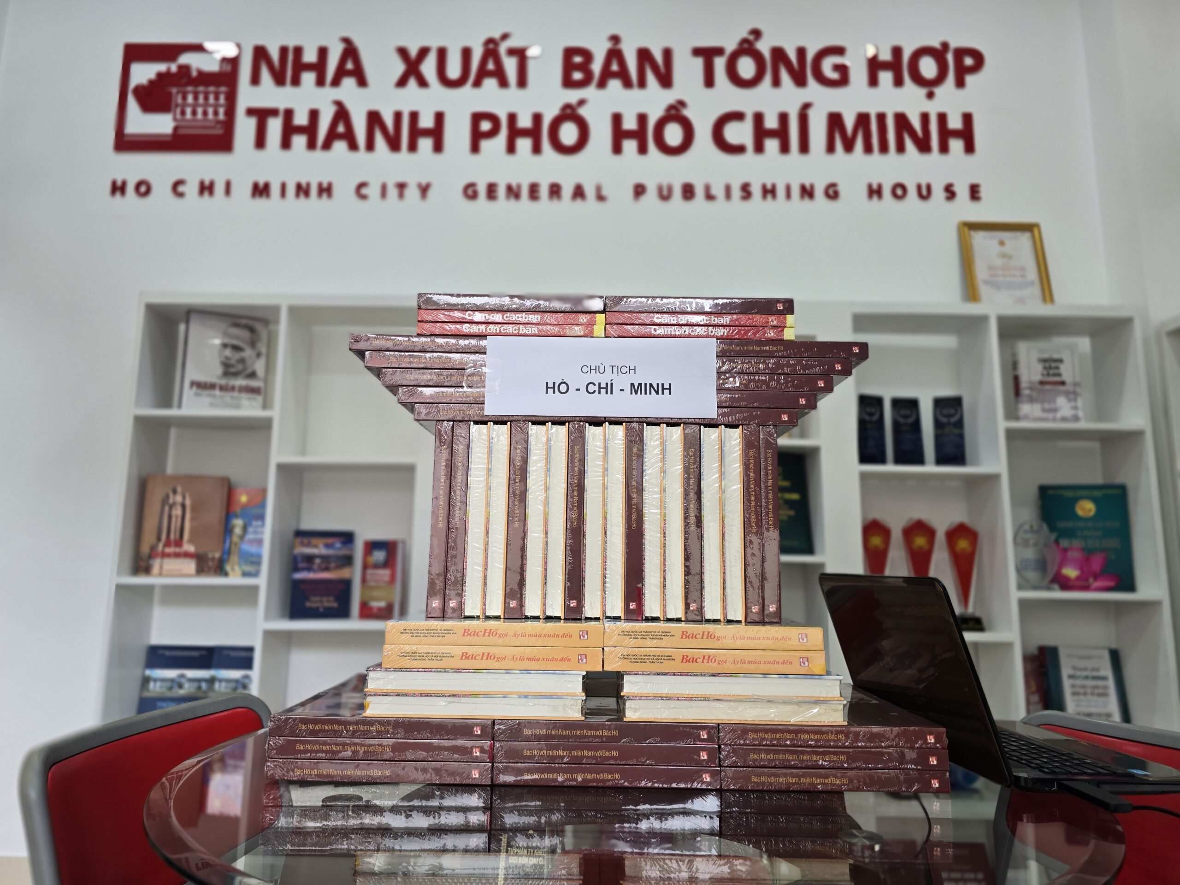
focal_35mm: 23
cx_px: 590
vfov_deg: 58.9
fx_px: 784
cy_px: 442
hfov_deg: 73.9
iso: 80
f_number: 1.7
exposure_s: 1/120
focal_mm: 6.3
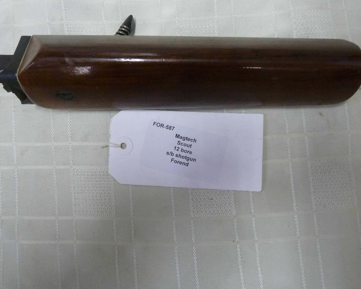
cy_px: 142
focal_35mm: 27
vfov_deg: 53.2
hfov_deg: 64.1
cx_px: 183
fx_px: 288
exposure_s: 1/30
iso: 400
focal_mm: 4.1
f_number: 3.3
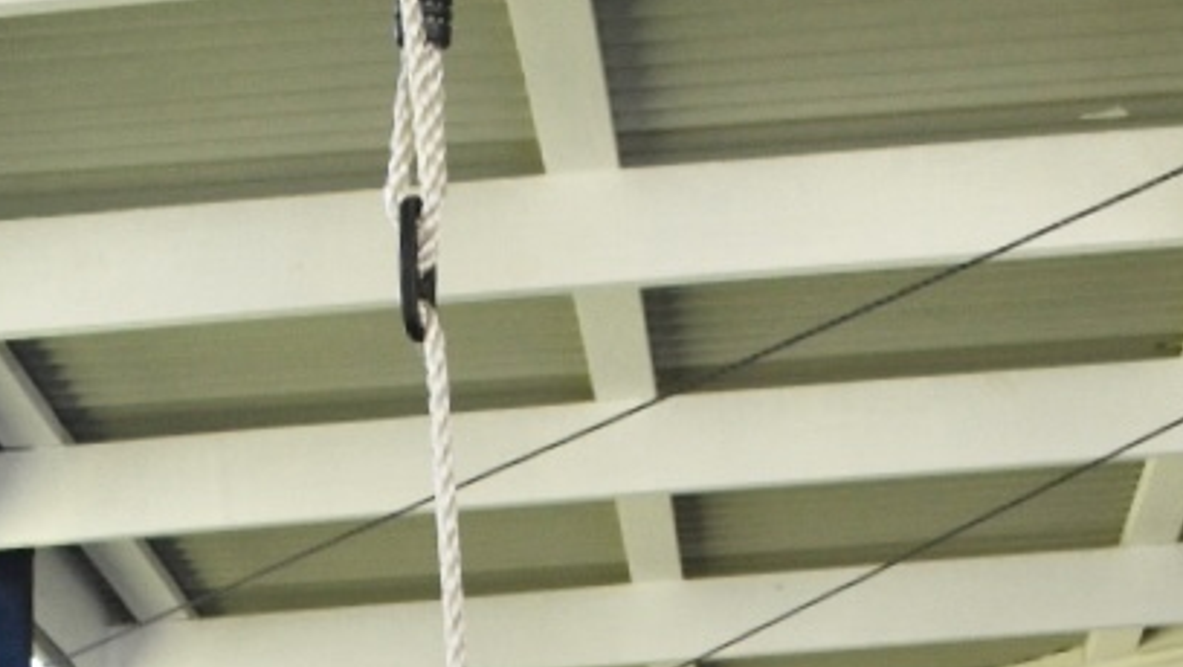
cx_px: 681
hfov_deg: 18.9
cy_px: 1691
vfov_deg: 9.4
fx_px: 3546
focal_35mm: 113
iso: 400
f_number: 8
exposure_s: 1/250
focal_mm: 20
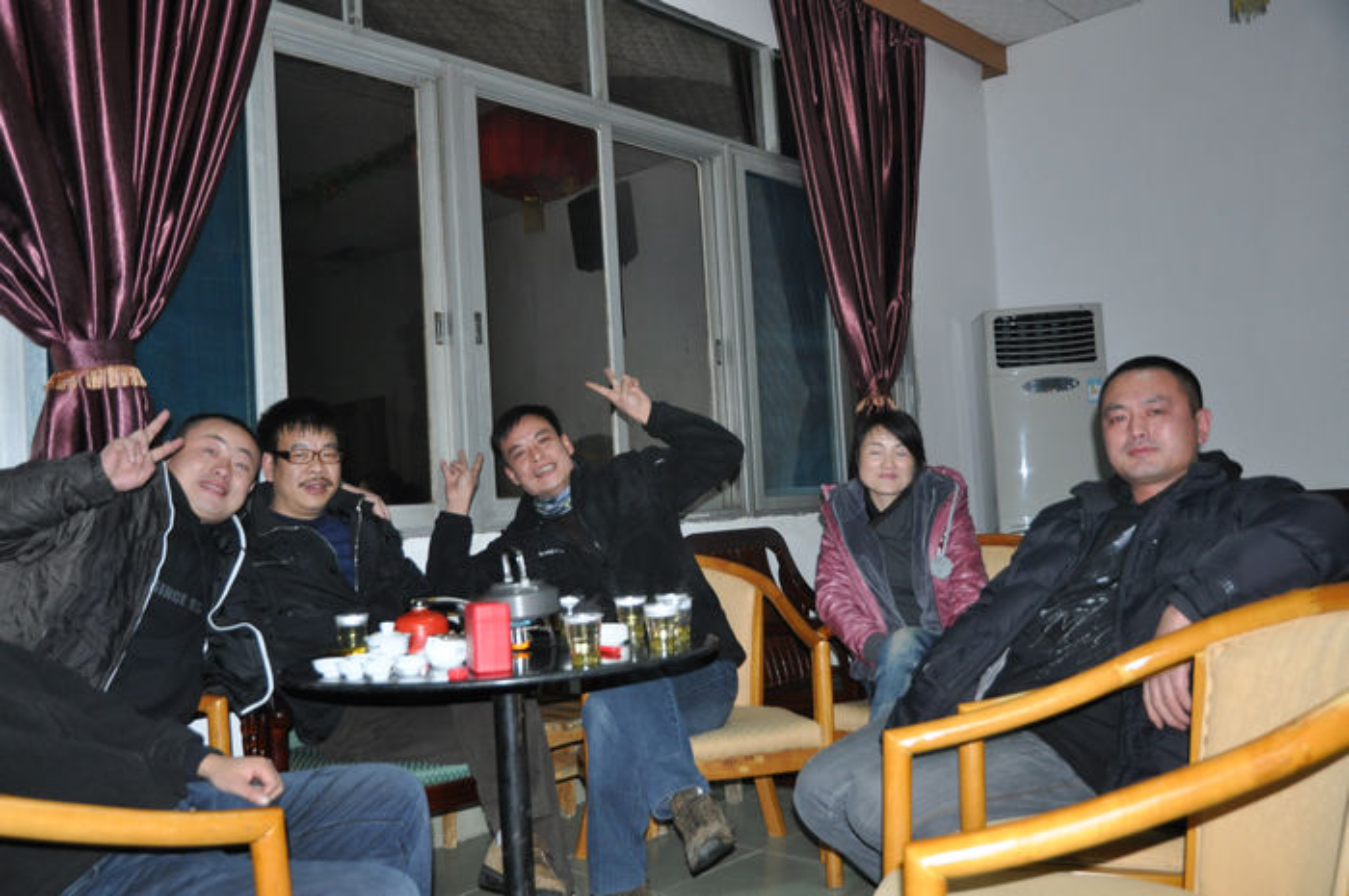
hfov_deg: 62.0
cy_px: 448
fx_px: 1123
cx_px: 674
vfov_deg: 43.5
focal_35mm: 30
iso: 800
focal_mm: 20
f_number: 3.8
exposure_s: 1/60
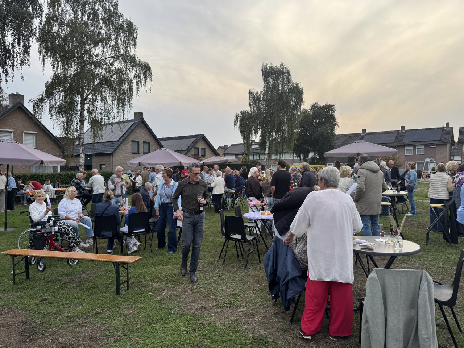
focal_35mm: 24
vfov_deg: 56.8
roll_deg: -0.2
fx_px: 322
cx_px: 232
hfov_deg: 71.6
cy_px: 174
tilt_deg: -0.8
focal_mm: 6.76
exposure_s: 1/287
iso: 80
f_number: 1.78
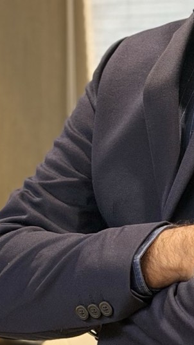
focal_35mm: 156
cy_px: 82
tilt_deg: -0.6
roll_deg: +0.7
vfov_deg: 13.7
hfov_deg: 7.7
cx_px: 226
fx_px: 1425
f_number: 1.78
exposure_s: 1/60
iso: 250
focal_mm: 6.76
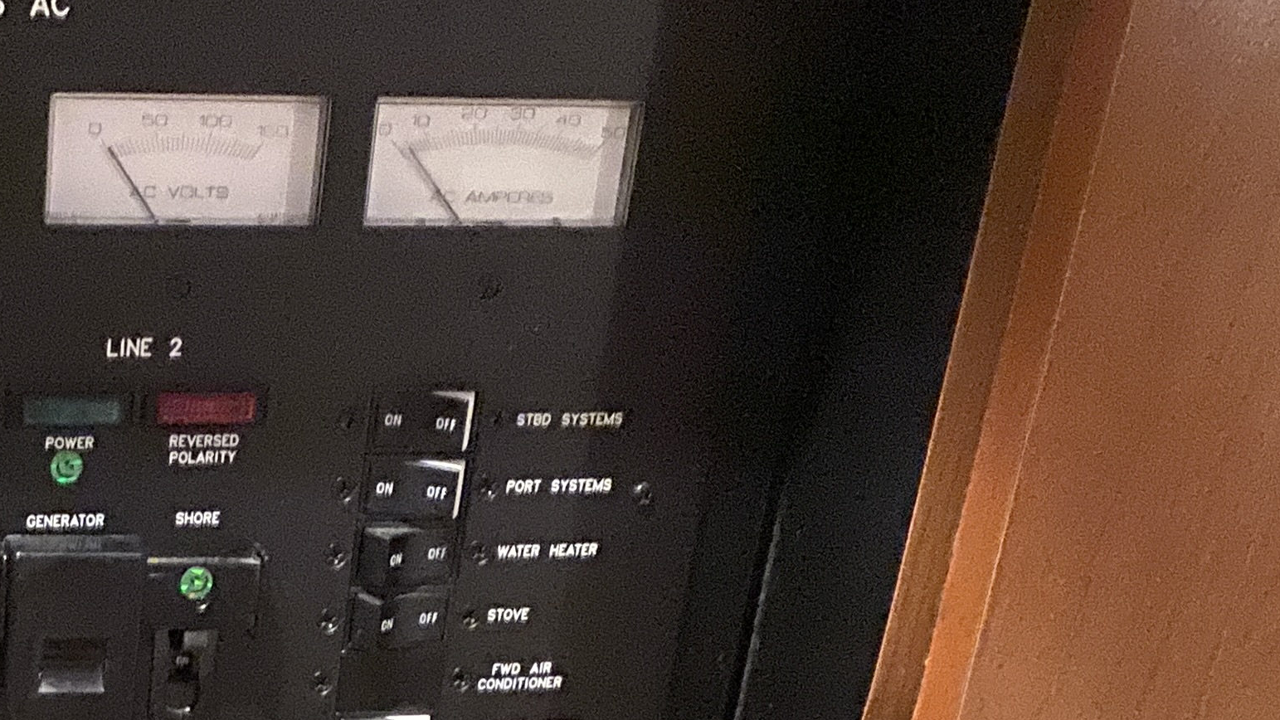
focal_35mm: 74
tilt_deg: -30.6
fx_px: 2512
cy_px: 1074
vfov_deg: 15.1
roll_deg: -4.8
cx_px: 29
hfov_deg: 27.1
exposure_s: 1/21
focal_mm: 4.25
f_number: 1.8
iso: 1000
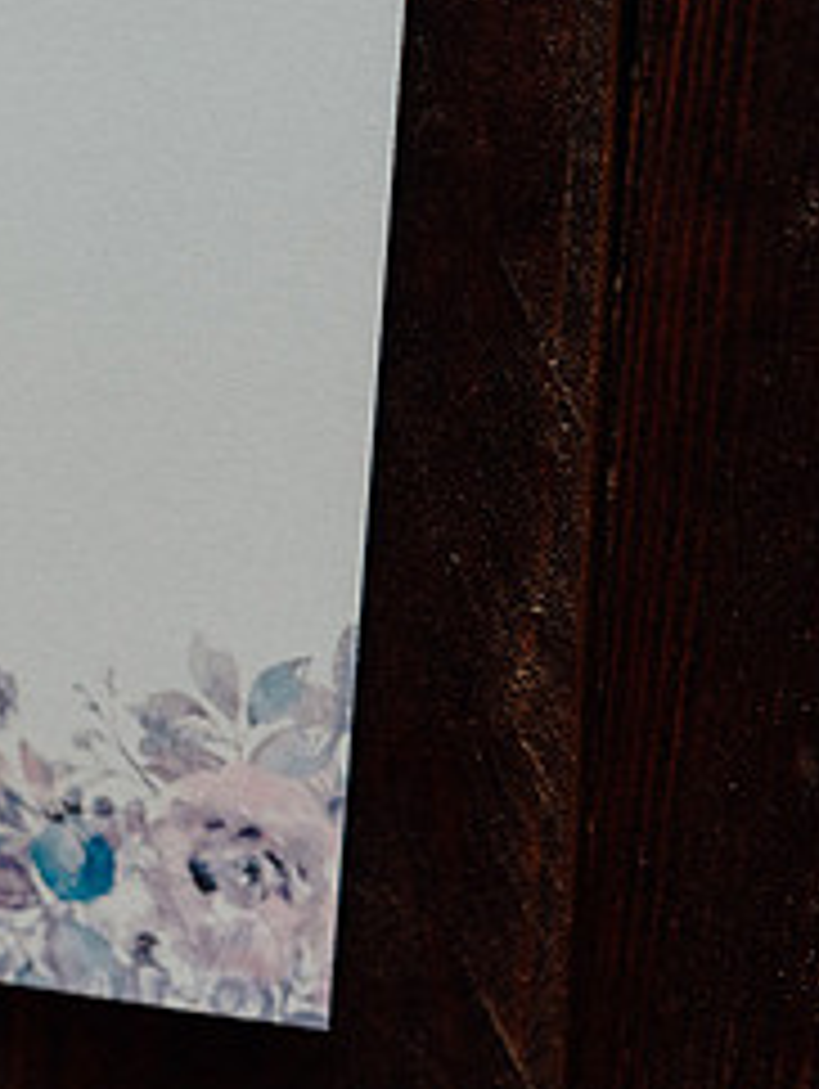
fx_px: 4787
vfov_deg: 12.9
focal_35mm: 152
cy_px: 263
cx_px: -351
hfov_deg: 9.5
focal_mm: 66
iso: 2500
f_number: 3.5
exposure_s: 1/200
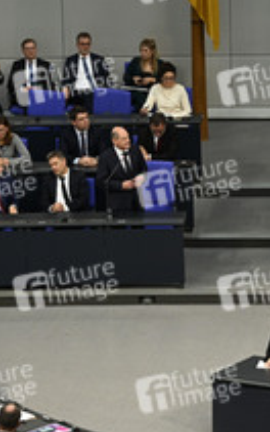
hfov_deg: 6.6
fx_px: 2353
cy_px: 235
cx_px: 216
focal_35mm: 200
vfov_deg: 10.5
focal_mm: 92
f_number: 4
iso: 2500
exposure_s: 1/160
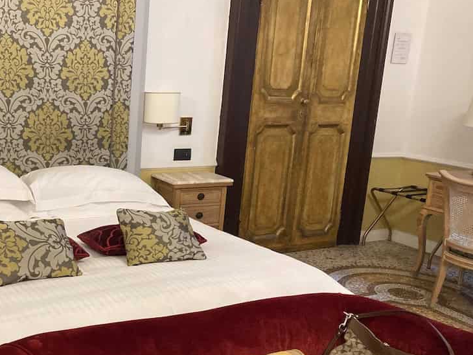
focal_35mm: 46
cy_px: 216
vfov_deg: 31.4
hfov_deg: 39.8
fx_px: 629
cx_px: 105
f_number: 1.8
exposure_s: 1/50
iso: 320
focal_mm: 4
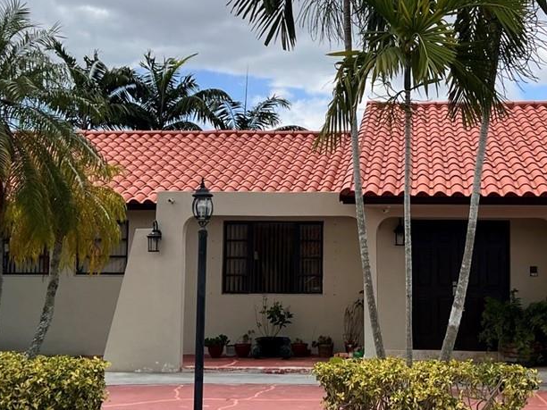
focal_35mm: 68
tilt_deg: +5.4
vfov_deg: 21.6
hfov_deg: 28.4
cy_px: 162
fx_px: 1075
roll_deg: -0.1
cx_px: 348
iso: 50
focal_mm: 5.7
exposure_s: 1/6211
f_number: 1.5
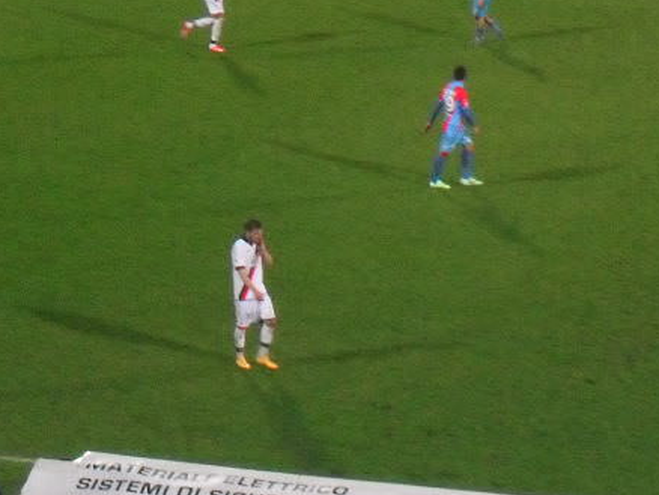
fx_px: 3962
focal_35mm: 208
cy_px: 17
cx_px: 740
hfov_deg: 9.4
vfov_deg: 7.1
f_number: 5.5
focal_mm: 15.7
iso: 400
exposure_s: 1/60
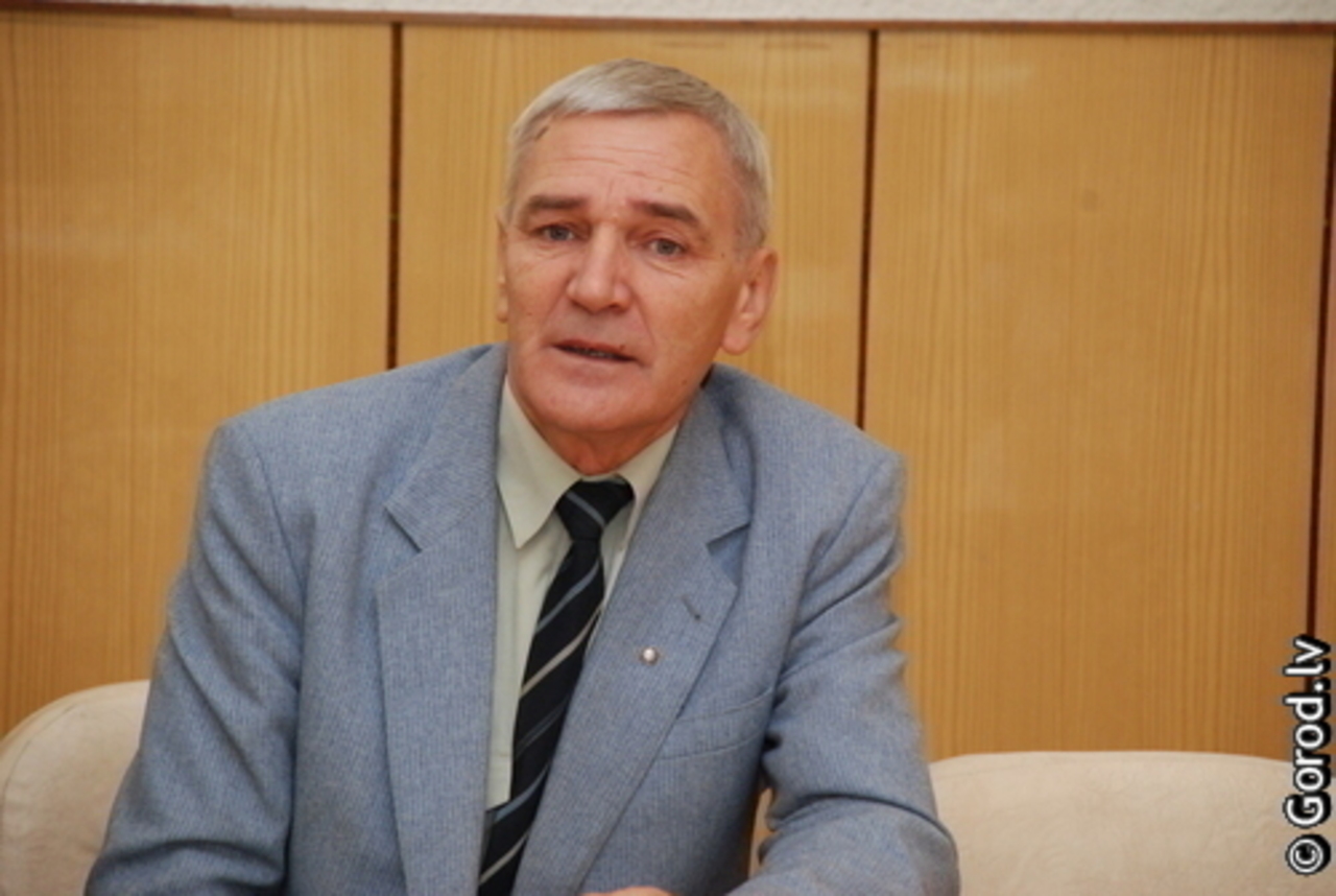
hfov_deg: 10.1
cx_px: 668
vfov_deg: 6.8
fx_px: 7527
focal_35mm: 202
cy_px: 448
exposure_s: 1/125
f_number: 5.6
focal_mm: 135
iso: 1000
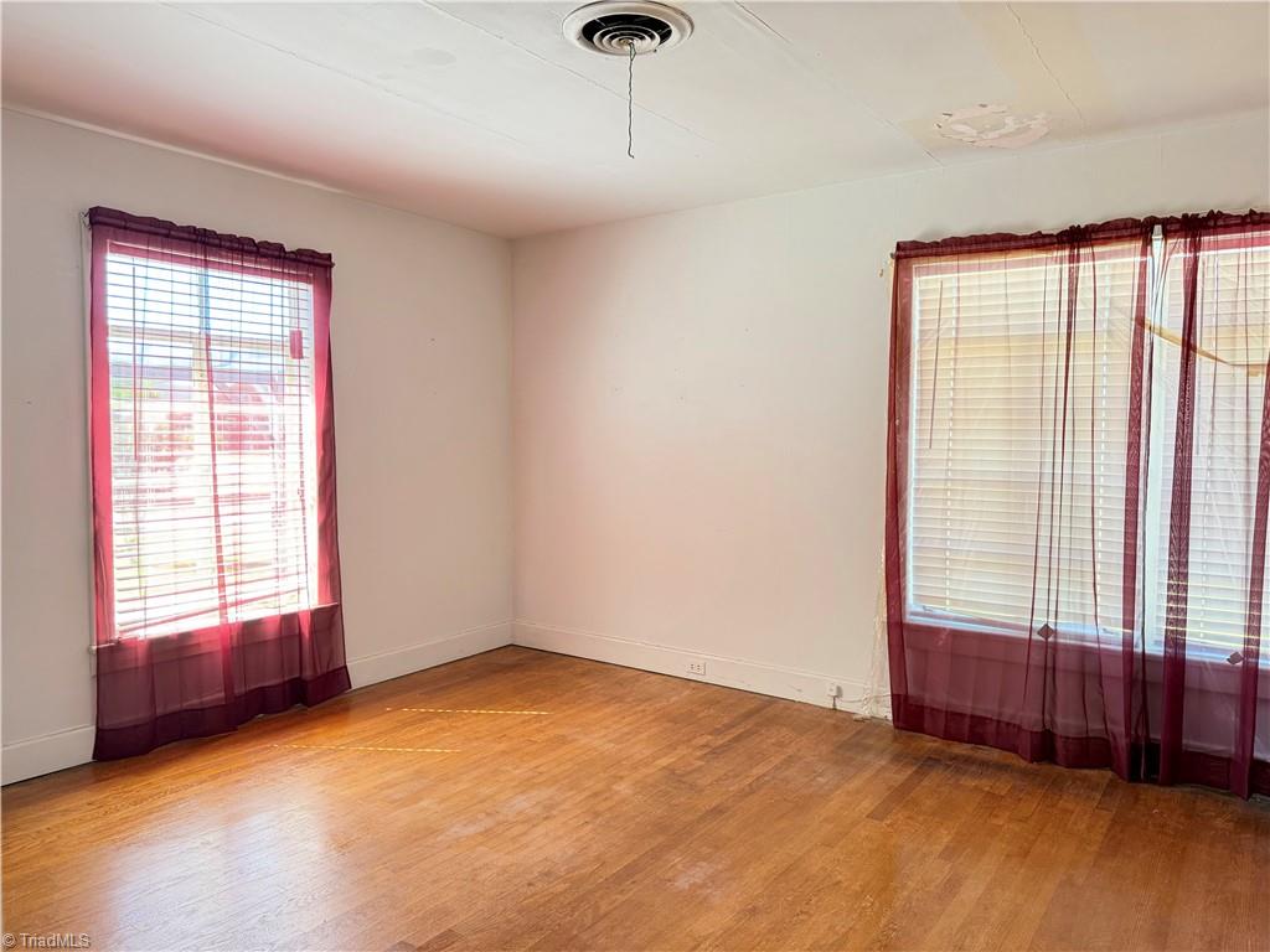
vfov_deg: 56.8
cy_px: 476
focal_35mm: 24
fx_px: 881
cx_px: 635
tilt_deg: -3.0
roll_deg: -0.3
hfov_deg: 71.6
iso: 400
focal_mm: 6.76
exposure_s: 1/60
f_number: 1.78
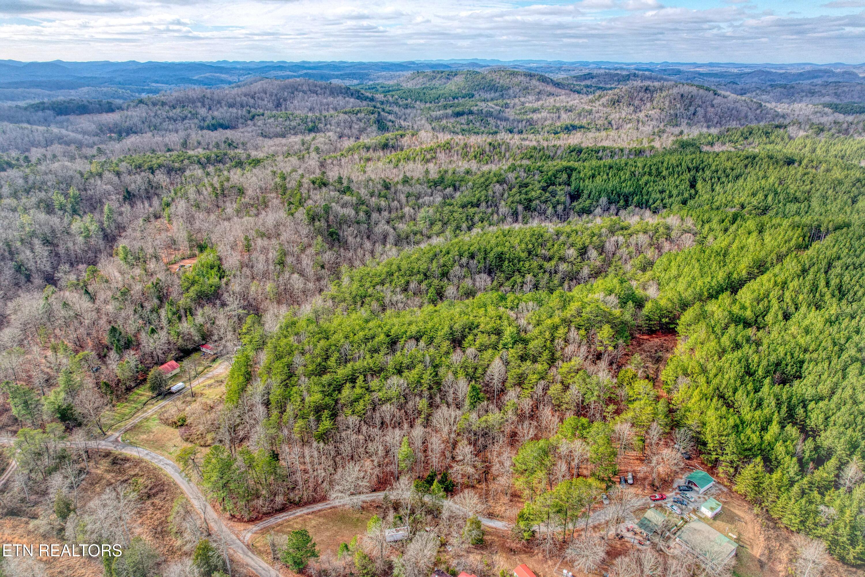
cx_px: 432
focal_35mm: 22
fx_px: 529
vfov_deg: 57.2
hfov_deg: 78.6
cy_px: 288
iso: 150
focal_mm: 8.4
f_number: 2.8
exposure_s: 1/500
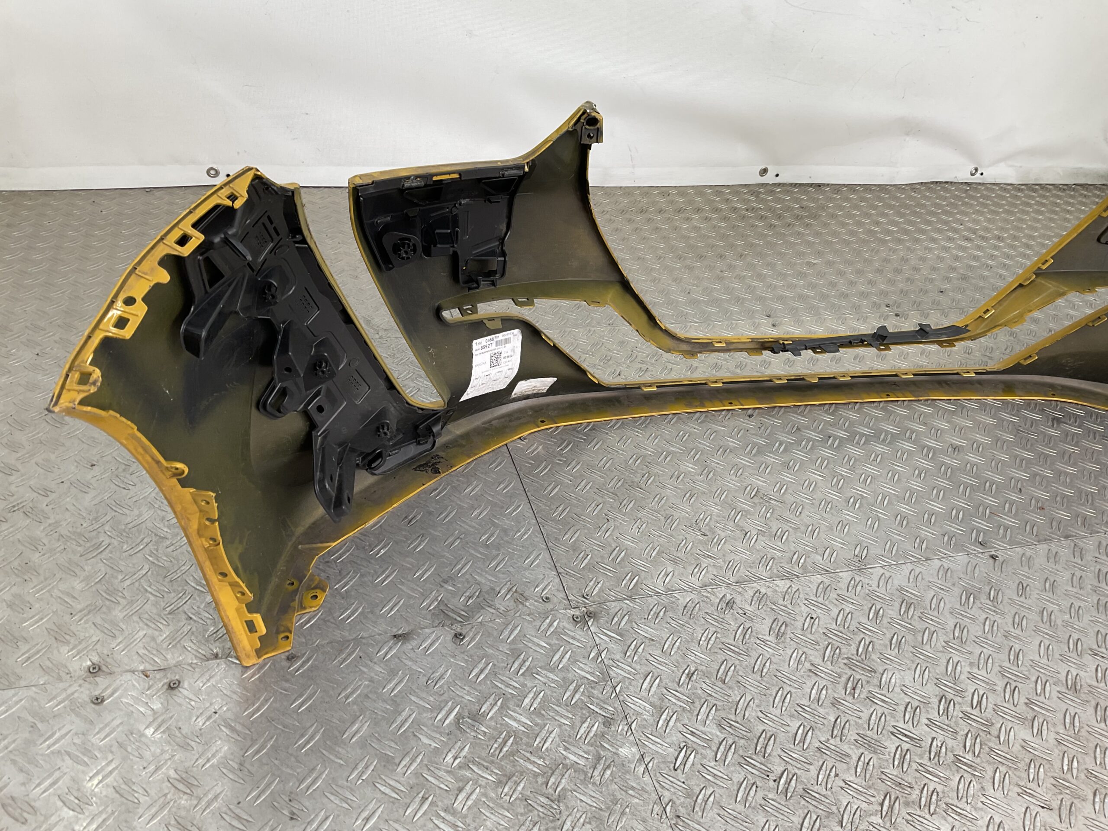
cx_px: 554
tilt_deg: -35.0
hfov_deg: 61.7
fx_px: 928
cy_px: 416
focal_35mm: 29
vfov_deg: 48.2
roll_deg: -10.1
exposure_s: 1/124
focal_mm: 3
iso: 16
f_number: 1.8
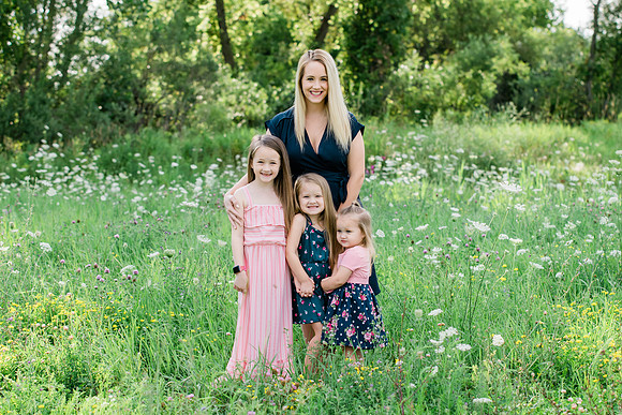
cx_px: 330
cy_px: 206
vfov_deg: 15.6
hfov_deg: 23.2
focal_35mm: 88
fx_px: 1515
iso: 250
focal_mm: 72
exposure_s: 1/800
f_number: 4.5
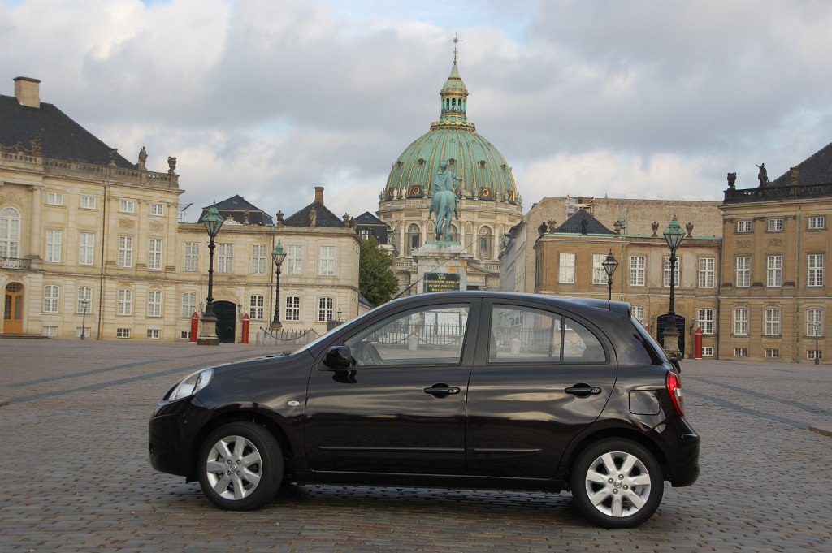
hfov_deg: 33.4
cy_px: 276
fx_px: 1386
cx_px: 416
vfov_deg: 22.6
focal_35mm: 60
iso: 200
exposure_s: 1/250
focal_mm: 40
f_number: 8
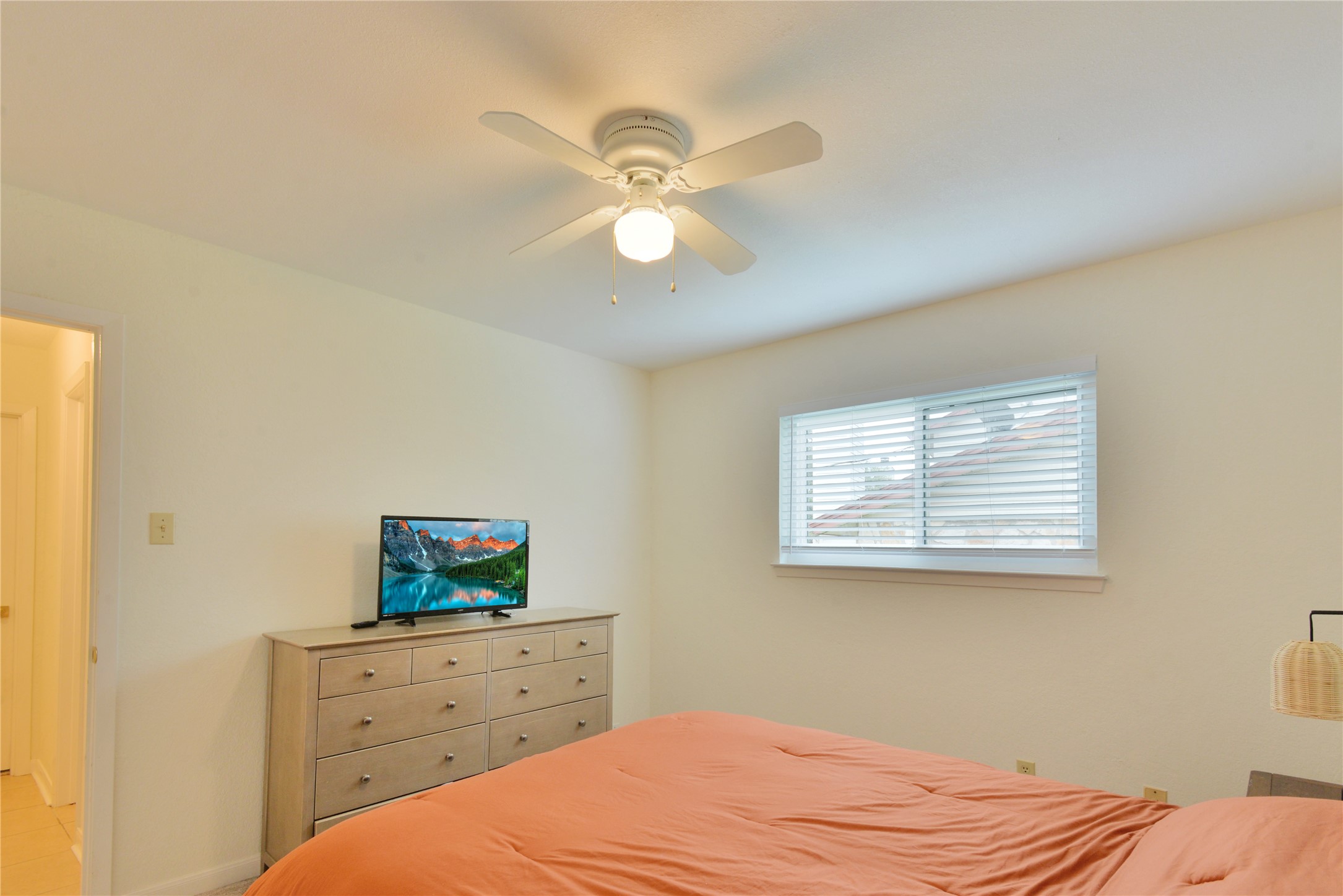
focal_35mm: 17
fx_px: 634
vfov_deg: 70.5
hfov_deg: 93.3
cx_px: 672
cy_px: 448
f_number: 9
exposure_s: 1/20
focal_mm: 17
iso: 320
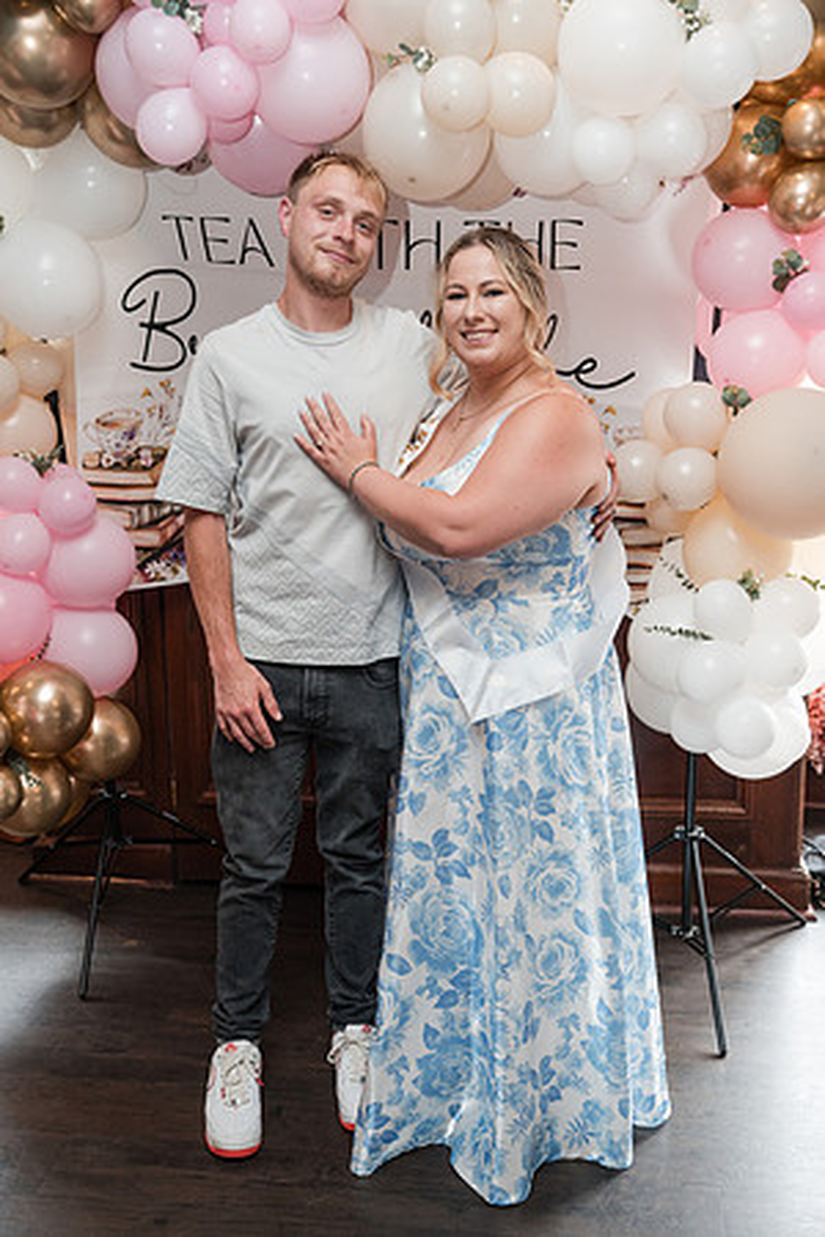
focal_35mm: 40
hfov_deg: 33.4
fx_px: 1375
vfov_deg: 48.5
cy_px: 618
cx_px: 412
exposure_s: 1/250
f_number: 4
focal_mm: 40
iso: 2500
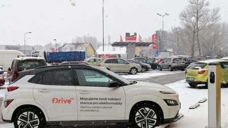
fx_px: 338
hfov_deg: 37.2
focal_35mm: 56
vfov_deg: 21.4
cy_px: 75
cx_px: 120
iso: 50
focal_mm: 5.3
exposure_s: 1/476
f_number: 1.8
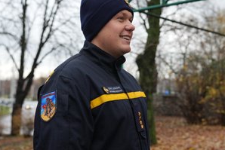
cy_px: 72
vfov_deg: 26.5
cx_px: 123
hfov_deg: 38.8
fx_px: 319
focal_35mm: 51
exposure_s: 1/200
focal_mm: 38
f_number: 3.5
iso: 1250
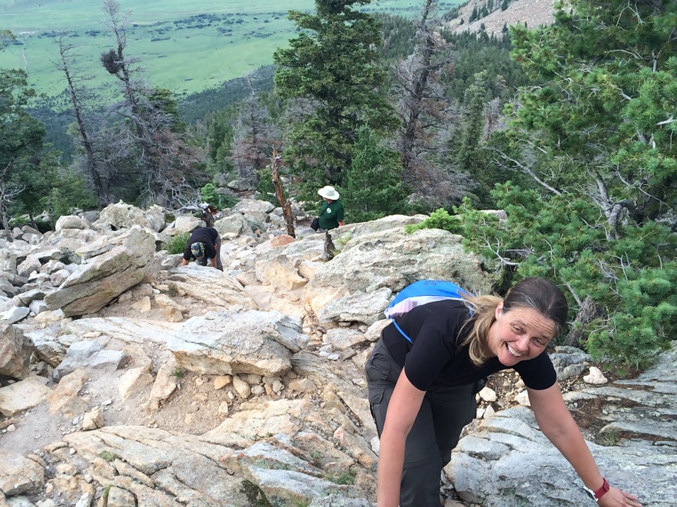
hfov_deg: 61.7
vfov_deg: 48.2
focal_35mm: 29
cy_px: 254
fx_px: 567
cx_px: 338
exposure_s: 1/426
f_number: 2.2
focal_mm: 4.15
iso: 32
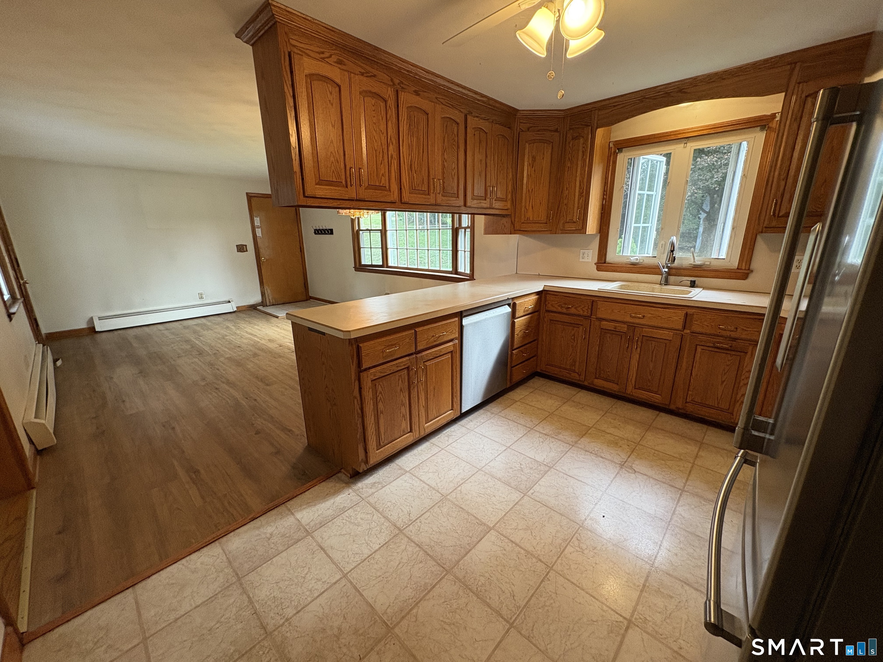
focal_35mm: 14
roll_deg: +0.7
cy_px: 331
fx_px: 357
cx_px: 442
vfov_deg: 85.7
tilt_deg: -15.5
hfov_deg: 102.1
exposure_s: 1/60
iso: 250
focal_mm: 2.22
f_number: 2.2
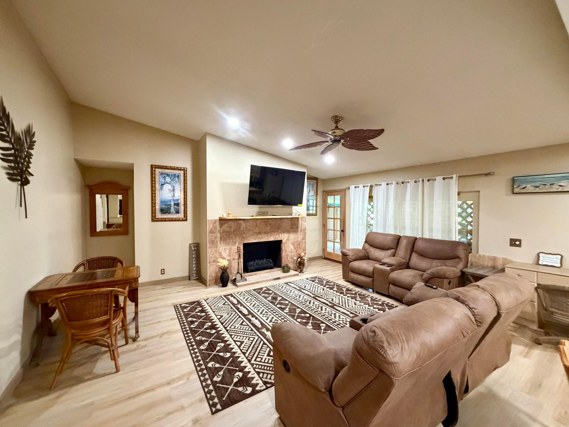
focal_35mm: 14
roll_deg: -0.3
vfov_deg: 85.7
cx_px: 284
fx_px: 230
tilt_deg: -1.3
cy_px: 214
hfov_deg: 102.1
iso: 1000
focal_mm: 2.22
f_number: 2.2
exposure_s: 1/60
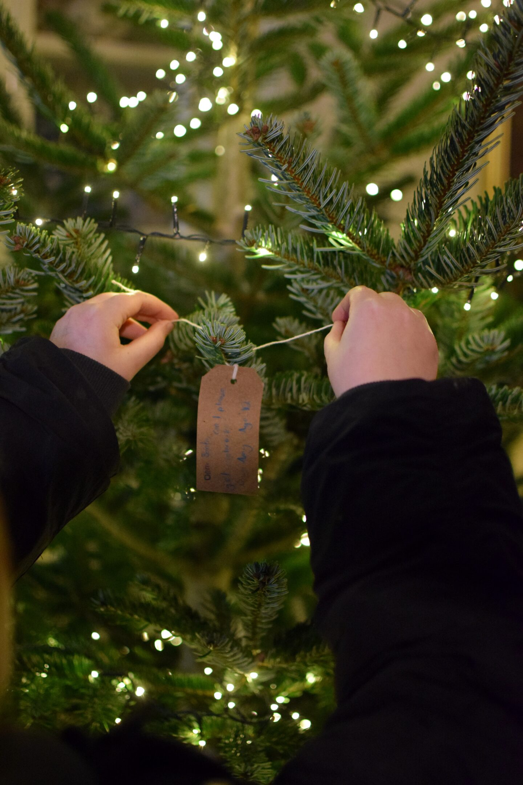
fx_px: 1144
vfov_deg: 37.9
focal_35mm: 52
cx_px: 262
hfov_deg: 25.8
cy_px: 392
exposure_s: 1/200
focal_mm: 35
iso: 3200
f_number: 2
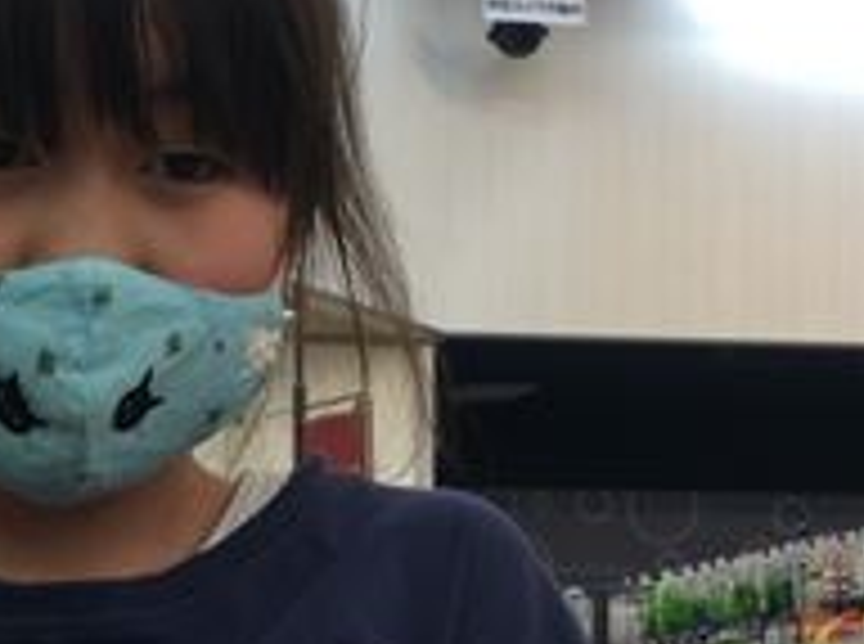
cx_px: 32
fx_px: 2490
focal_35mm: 100
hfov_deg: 19.2
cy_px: 743
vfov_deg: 14.3
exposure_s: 1/30
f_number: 2.4
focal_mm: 3.3
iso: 40
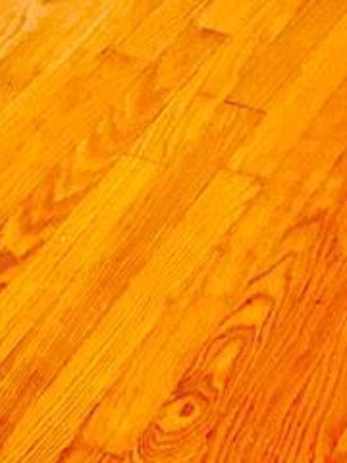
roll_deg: -1.5
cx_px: -147
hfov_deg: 8.2
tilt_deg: -14.4
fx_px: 2392
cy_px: -540
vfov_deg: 10.0
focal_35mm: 179
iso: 32
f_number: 1.8
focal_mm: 3.99
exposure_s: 1/30
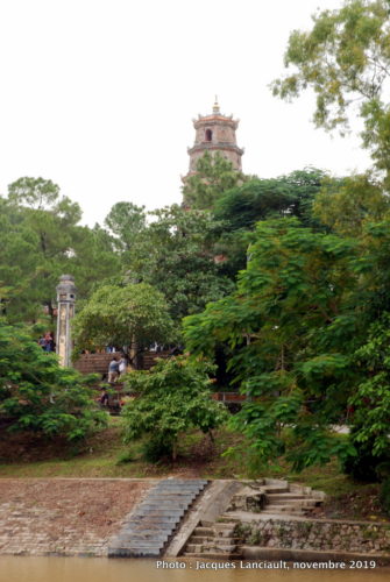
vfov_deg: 27.0
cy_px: 291
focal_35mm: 75
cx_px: 195
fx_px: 1214
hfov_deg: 18.2
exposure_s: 1/15
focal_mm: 50
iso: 200
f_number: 18
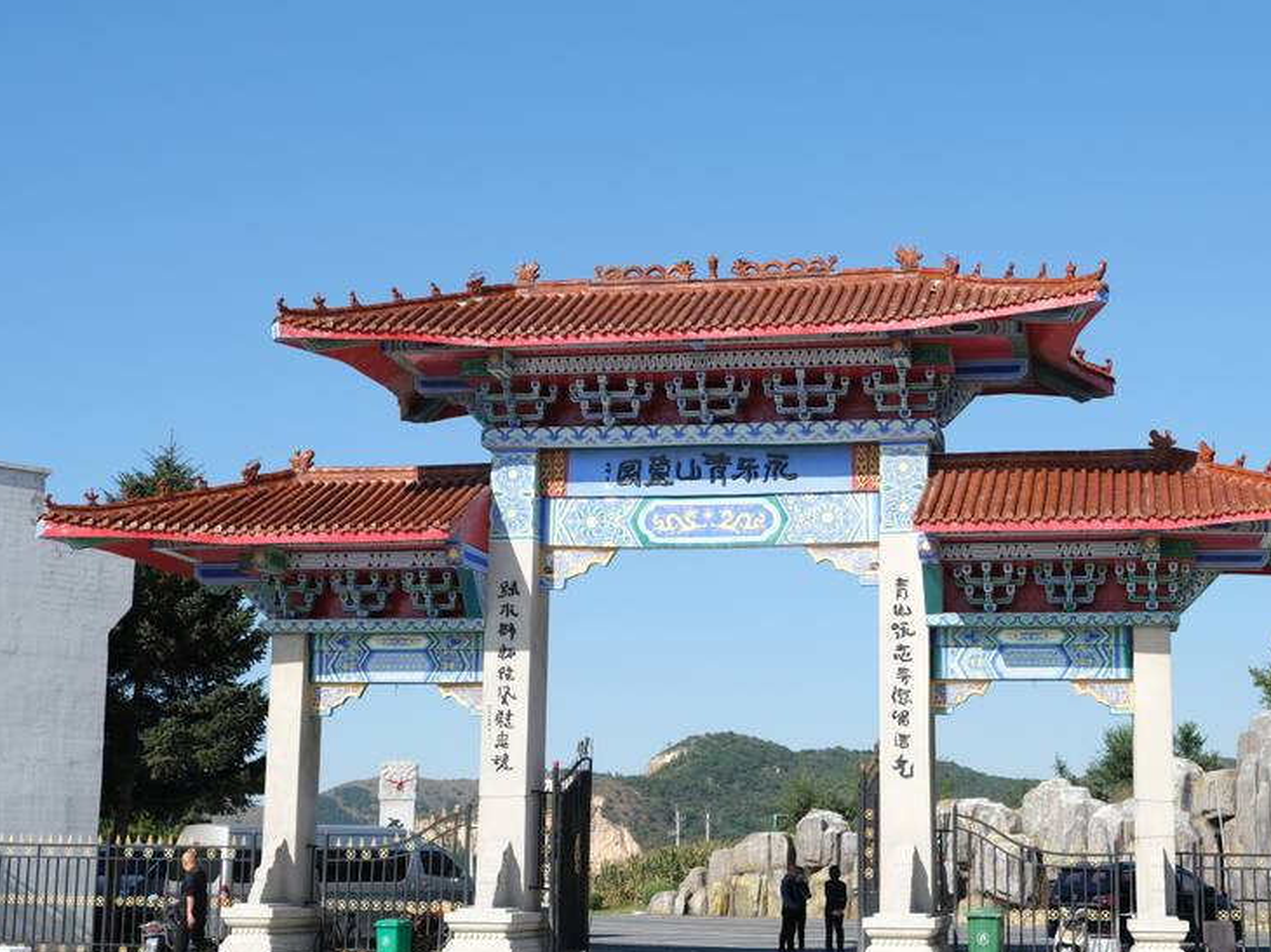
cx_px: 761
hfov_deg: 33.1
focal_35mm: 58
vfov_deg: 25.2
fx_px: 2129
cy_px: 510
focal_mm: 28.9
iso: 200
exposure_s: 1/600
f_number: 5.6
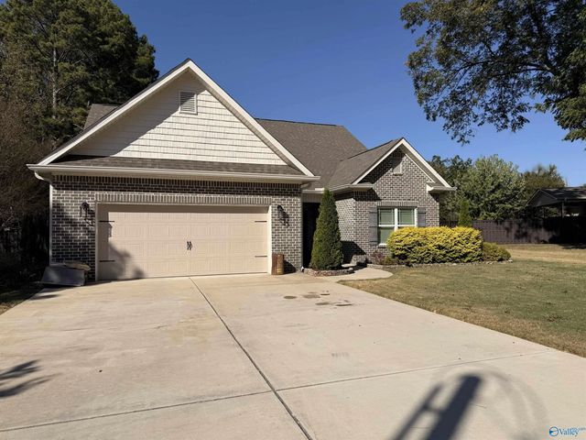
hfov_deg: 71.6
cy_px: 220
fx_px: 406
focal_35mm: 24
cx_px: 293
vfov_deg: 56.8
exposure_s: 1/9091
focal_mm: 6.76
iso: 80
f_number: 1.78
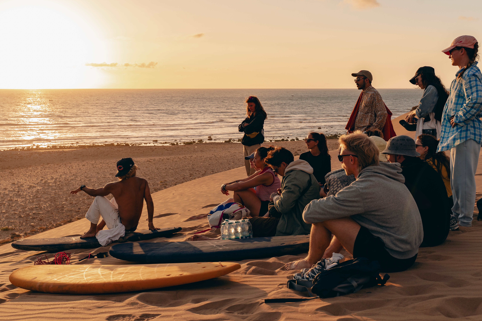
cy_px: 136
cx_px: 255
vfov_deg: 31.8
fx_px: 562
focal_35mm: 42
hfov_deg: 46.4
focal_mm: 34
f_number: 6.3
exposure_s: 1/250
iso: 160
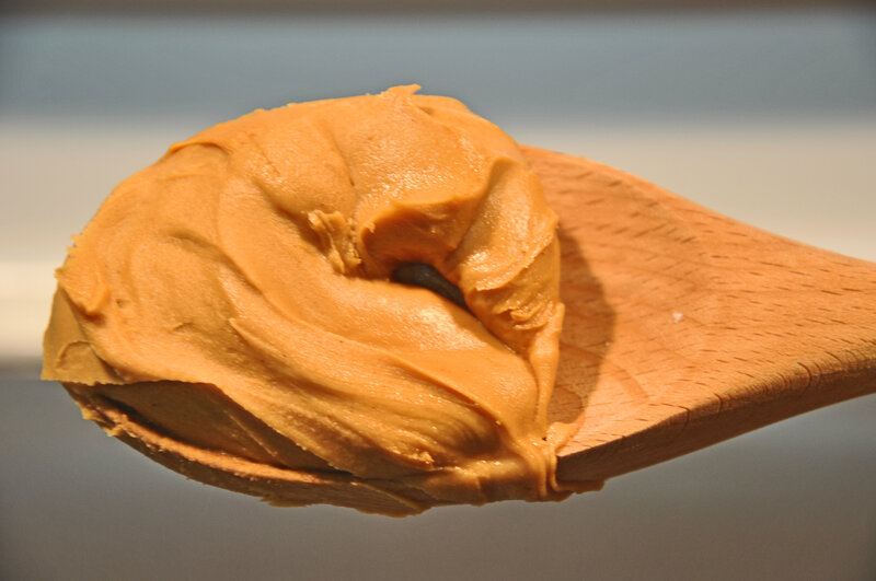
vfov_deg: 10.1
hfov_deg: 15.2
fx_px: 3280
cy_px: 290
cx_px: 438
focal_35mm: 135
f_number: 5.6
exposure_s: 1/10
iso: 200
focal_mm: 90
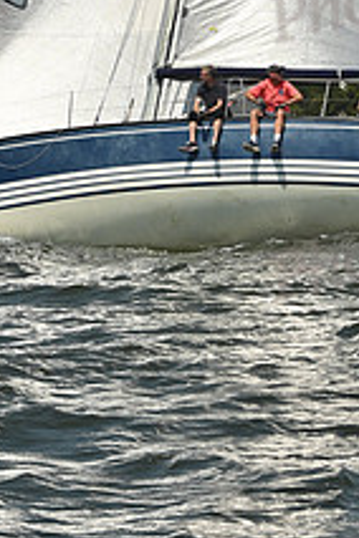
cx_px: 140
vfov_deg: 10.6
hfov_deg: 7.2
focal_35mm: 191
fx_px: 2857
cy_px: -116
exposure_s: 1/1250
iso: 320
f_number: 11
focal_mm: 70
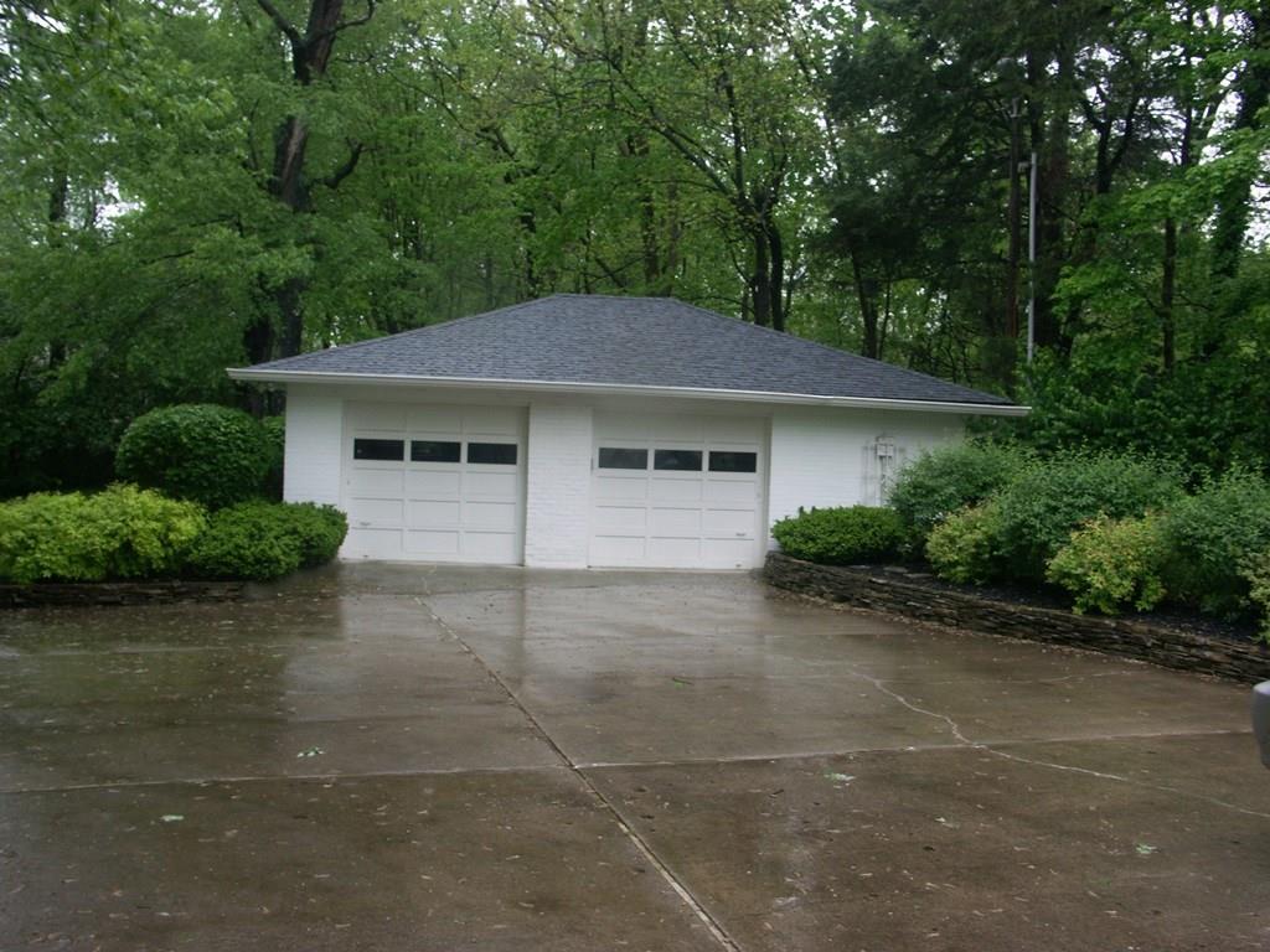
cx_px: 635
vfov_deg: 44.2
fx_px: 1174
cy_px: 476
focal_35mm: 32
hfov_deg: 56.8
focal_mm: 8.41
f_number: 3.5
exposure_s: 1/60
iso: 80
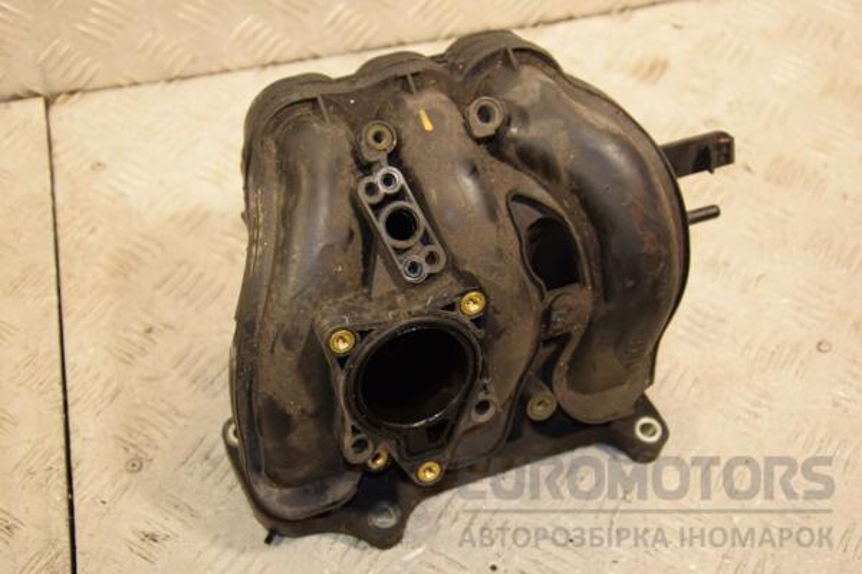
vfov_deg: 25.8
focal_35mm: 52
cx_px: 431
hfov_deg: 37.9
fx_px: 1257
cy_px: 287
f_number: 5
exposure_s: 1/160
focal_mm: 35
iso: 800
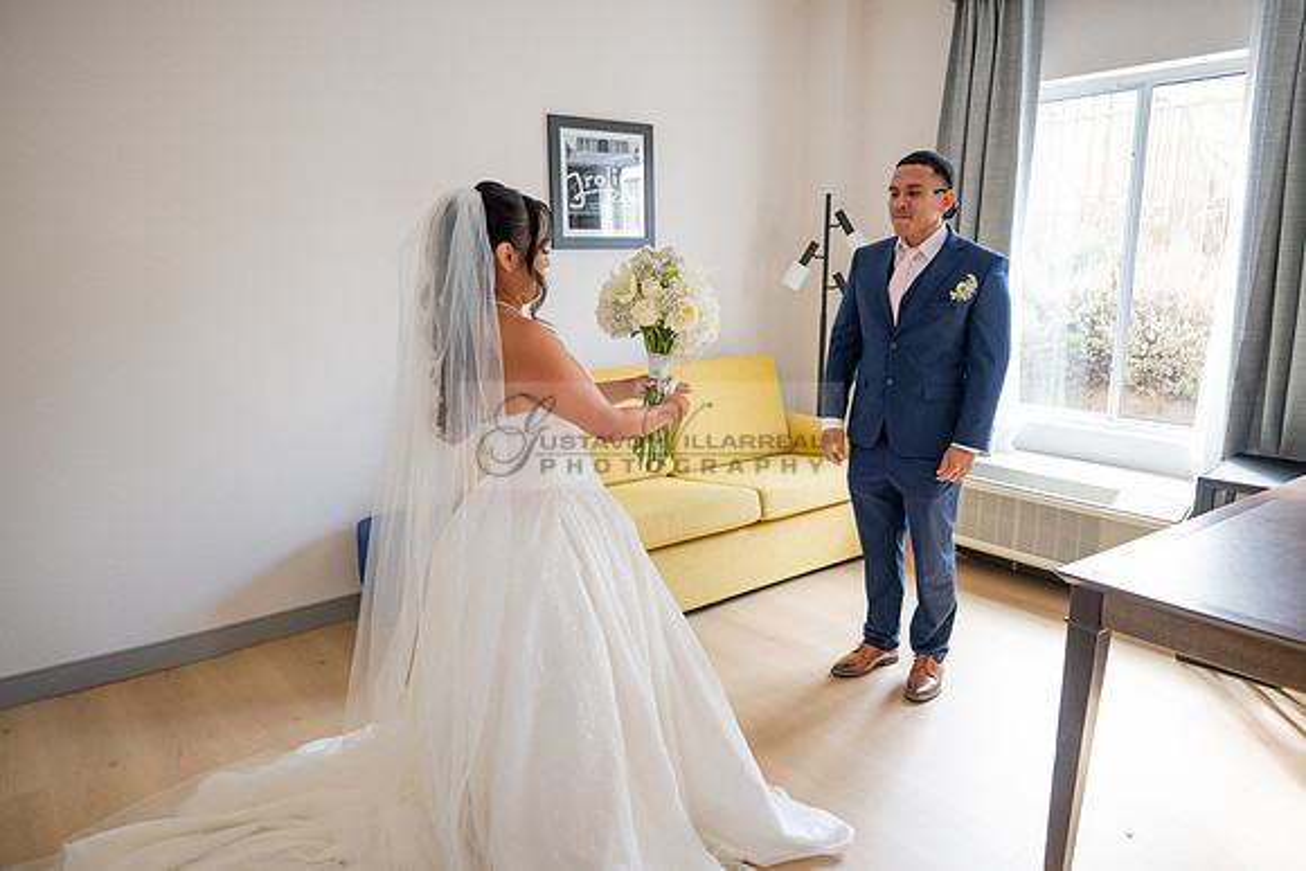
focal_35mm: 24
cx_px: 653
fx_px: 871
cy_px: 436
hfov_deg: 73.7
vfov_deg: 53.2
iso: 800
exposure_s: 1/160
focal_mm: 24
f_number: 2.8
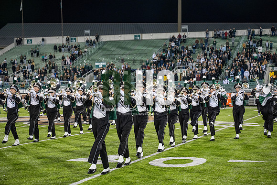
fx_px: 539
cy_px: 92
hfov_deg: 28.8
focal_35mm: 70
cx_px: 138
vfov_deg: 19.5
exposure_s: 1/500
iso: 1250
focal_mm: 70
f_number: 3.2
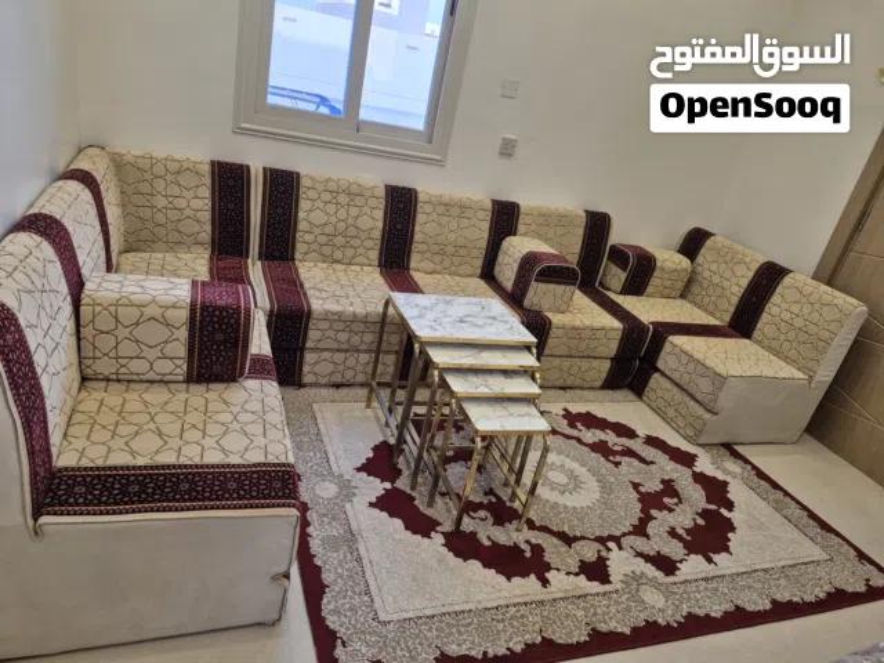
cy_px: 332
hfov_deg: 73.9
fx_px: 587
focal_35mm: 23
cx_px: 442
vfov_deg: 58.9
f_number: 1.8
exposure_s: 1/100
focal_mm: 5.4
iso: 200
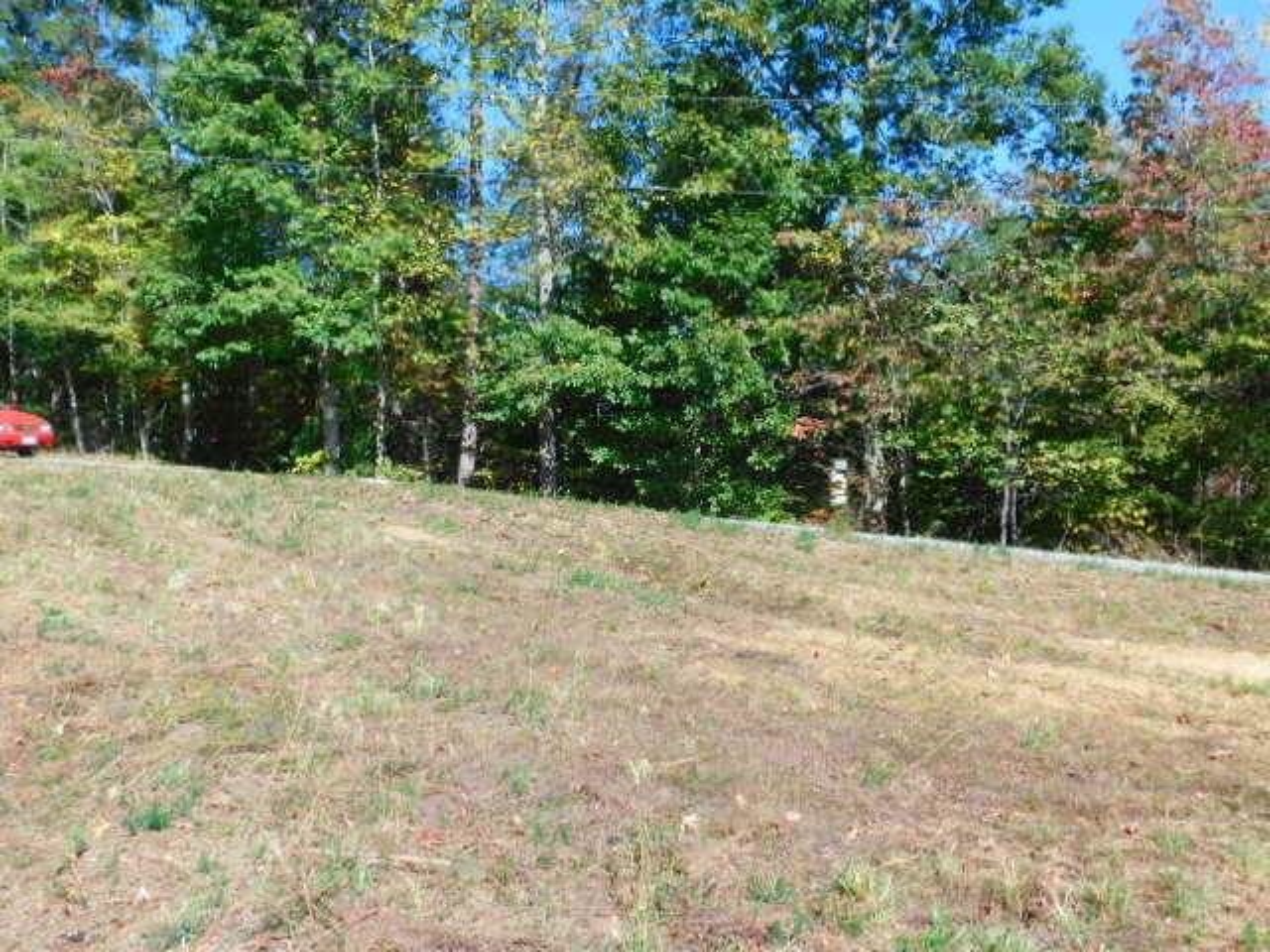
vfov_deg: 39.7
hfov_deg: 51.4
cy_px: 476
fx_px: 1321
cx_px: 635
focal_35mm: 36
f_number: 3.5
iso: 125
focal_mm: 6.3
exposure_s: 1/800
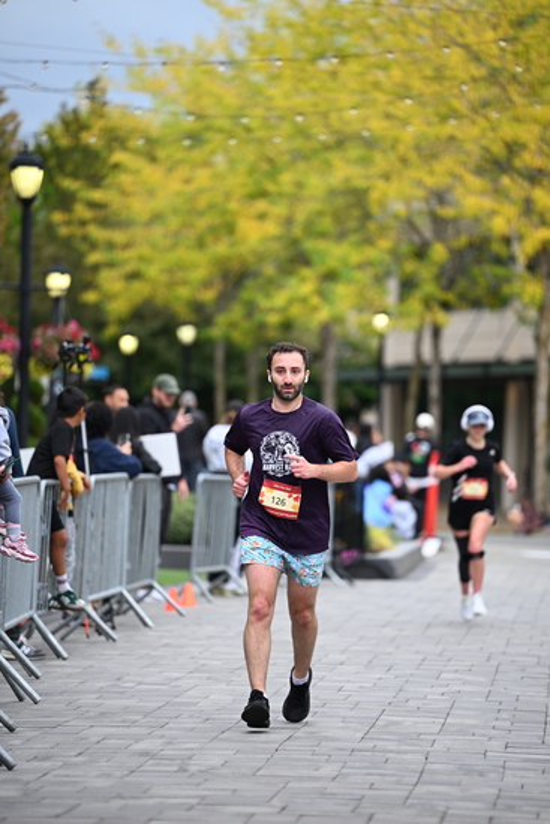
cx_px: 275
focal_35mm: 180
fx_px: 4122
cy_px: 412
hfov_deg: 7.6
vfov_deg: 11.4
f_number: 2.8
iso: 640
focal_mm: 180
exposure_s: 1/2000
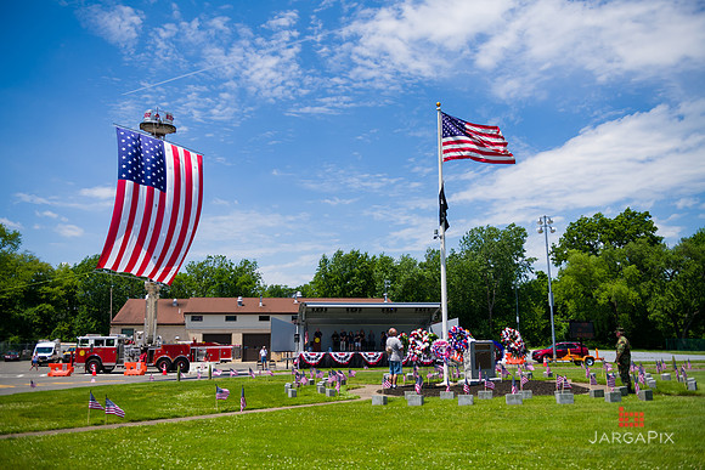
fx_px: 607
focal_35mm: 31
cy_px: 235
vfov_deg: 42.3
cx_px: 352
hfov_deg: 60.3
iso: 200
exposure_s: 1/5000
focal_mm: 31
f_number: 4
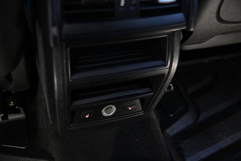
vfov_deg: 32.6
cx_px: 118
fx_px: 274
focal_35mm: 41
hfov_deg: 47.4
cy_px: 82
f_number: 4
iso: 2000
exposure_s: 1/10
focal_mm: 40
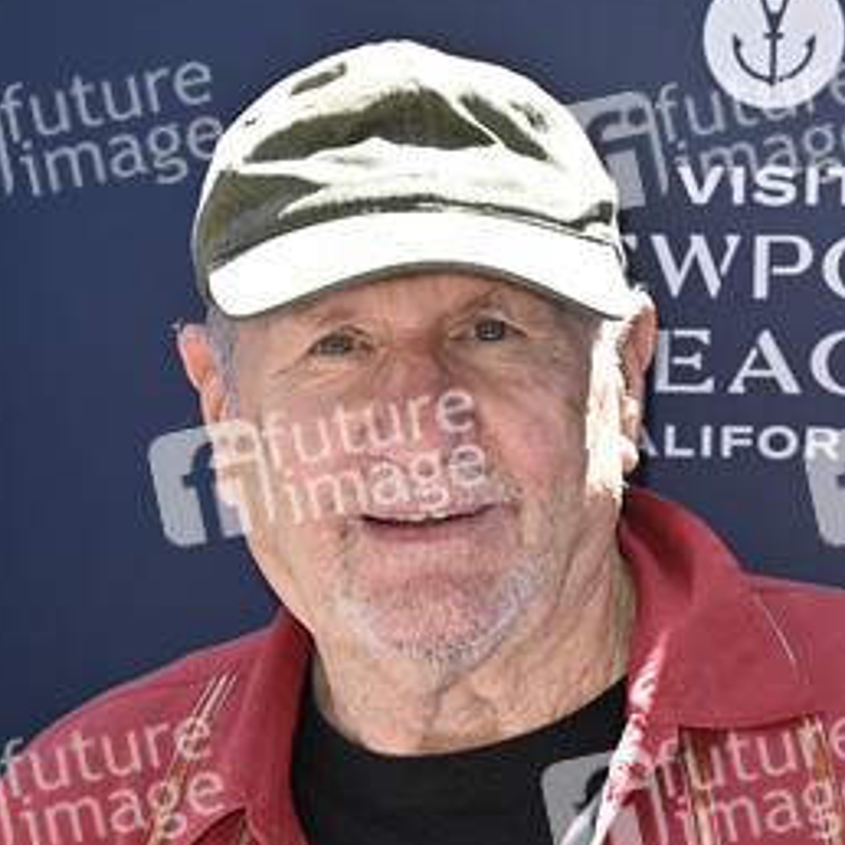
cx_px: 413
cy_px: 632
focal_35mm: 117
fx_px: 3231
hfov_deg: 14.9
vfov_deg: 14.8
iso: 500
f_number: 7.1
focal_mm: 89
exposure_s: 1/320
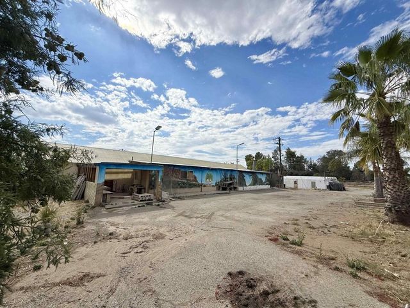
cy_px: 154
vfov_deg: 85.7
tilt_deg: +8.0
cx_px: 205
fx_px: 166
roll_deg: -1.5
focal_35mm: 14
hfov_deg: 102.1
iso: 40
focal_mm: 2.22
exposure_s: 1/6173
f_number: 2.2
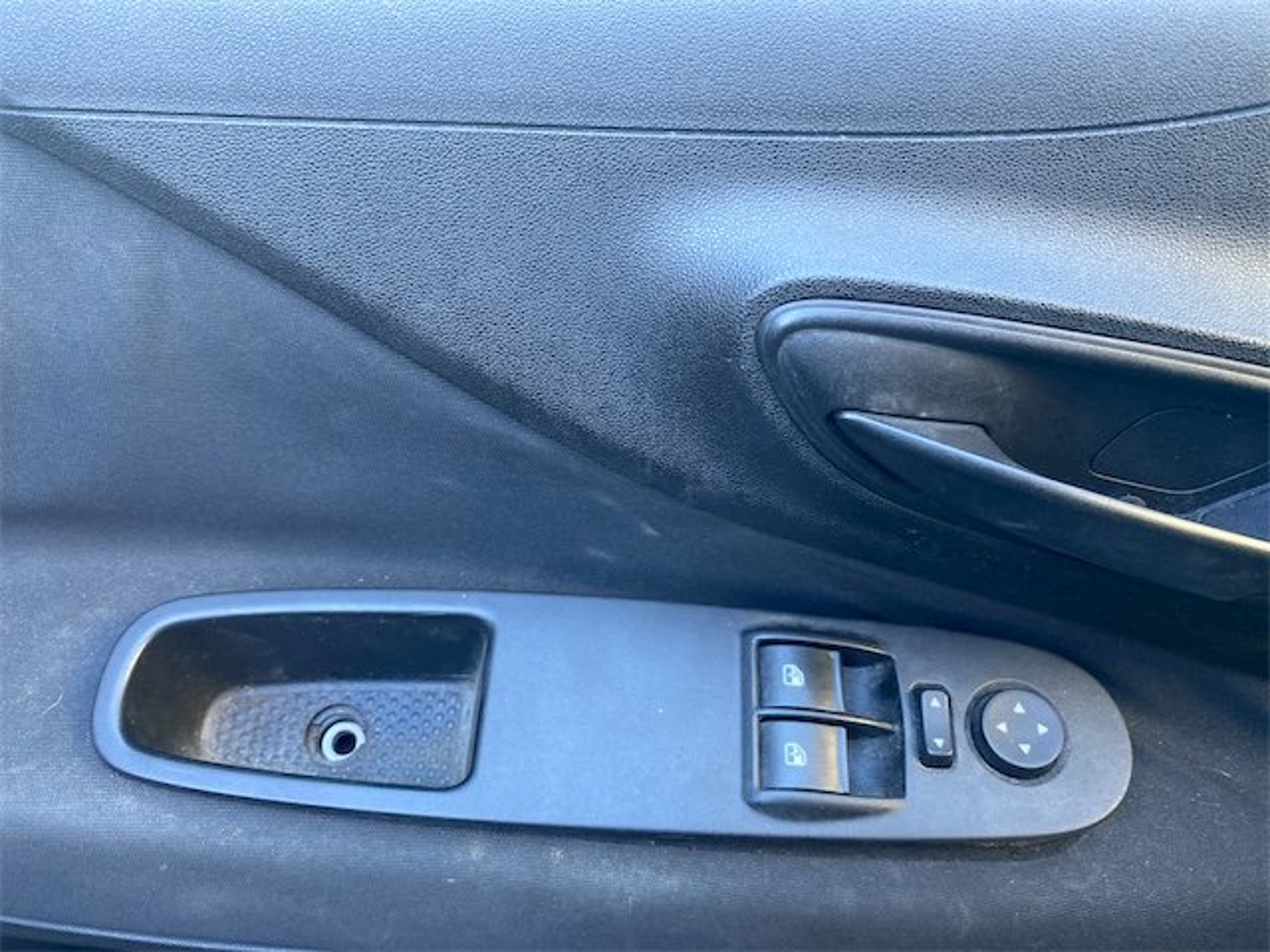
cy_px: 476
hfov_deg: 67.3
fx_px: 954
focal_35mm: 26
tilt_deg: -31.2
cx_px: 635
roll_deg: +3.6
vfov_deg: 53.1
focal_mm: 4.25
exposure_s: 1/60
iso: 160
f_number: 1.8
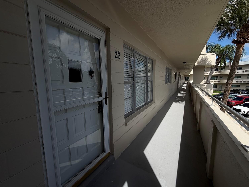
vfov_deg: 81.7
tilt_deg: -6.8
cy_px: 92
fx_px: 108
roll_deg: +0.5
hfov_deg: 98.1
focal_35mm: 15
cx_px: 129
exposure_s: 1/1189
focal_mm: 2.22
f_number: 2.2
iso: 20
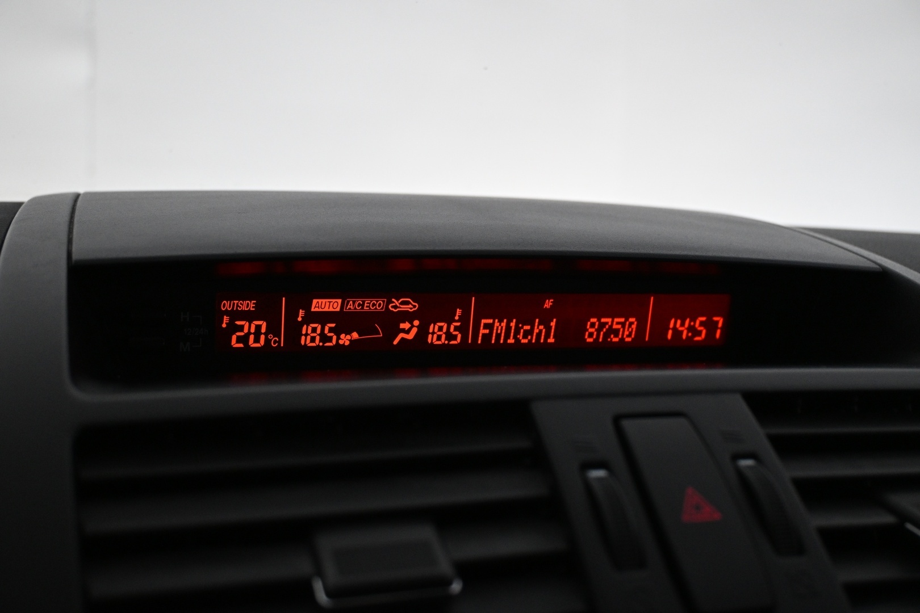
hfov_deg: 49.6
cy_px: 306
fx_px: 997
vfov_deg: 34.2
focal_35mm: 39
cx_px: 460
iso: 1600
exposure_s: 1/100
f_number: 4.5
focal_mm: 26
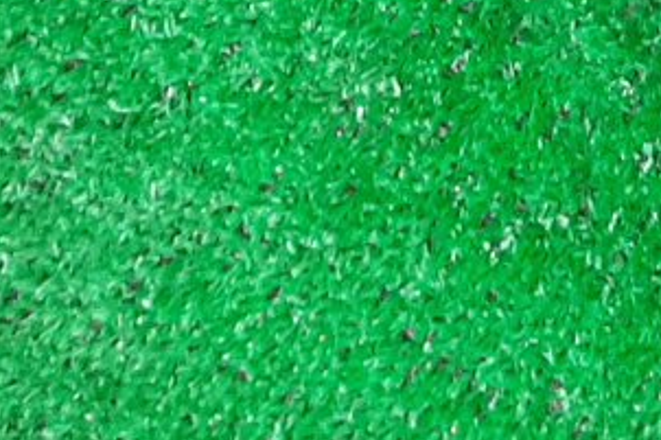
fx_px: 2367
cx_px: 819
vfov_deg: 9.6
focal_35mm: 129
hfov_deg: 15.3
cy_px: -567
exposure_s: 1/50
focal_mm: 3.93
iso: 140
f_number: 1.7
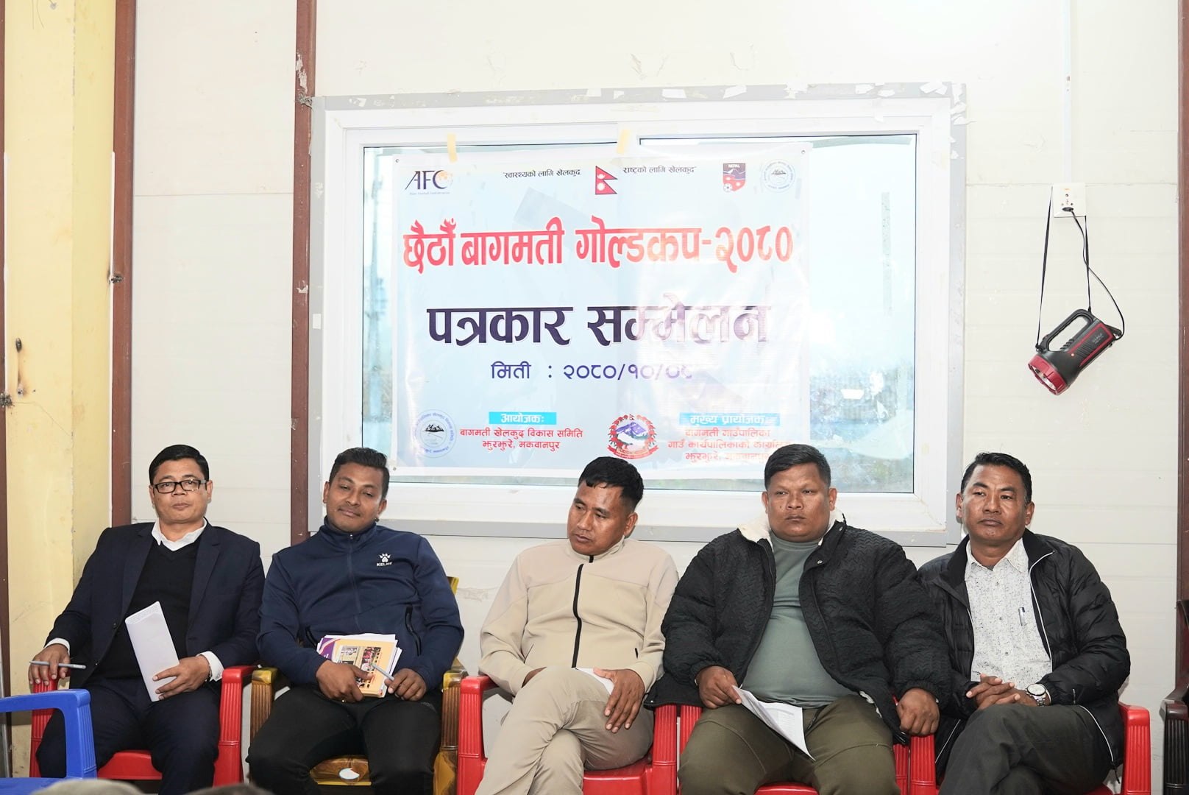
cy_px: 398
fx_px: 1388
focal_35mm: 42
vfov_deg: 31.9
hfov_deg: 46.4
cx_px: 594
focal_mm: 28
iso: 640
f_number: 2.8
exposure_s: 1/125
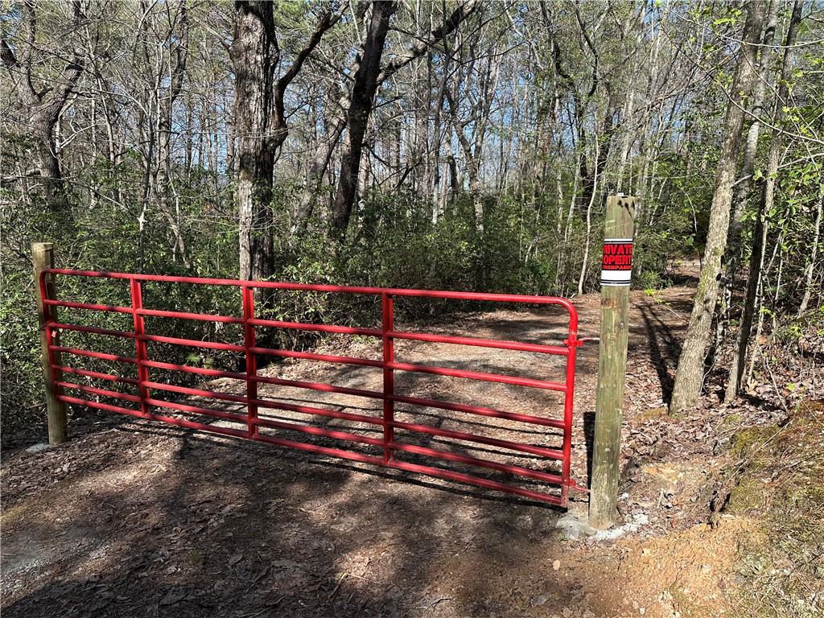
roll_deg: -2.5
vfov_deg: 56.8
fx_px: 571
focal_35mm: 24
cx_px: 412
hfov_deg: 71.6
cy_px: 309
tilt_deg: -9.1
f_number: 1.78
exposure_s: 1/1357
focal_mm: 6.86
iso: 80
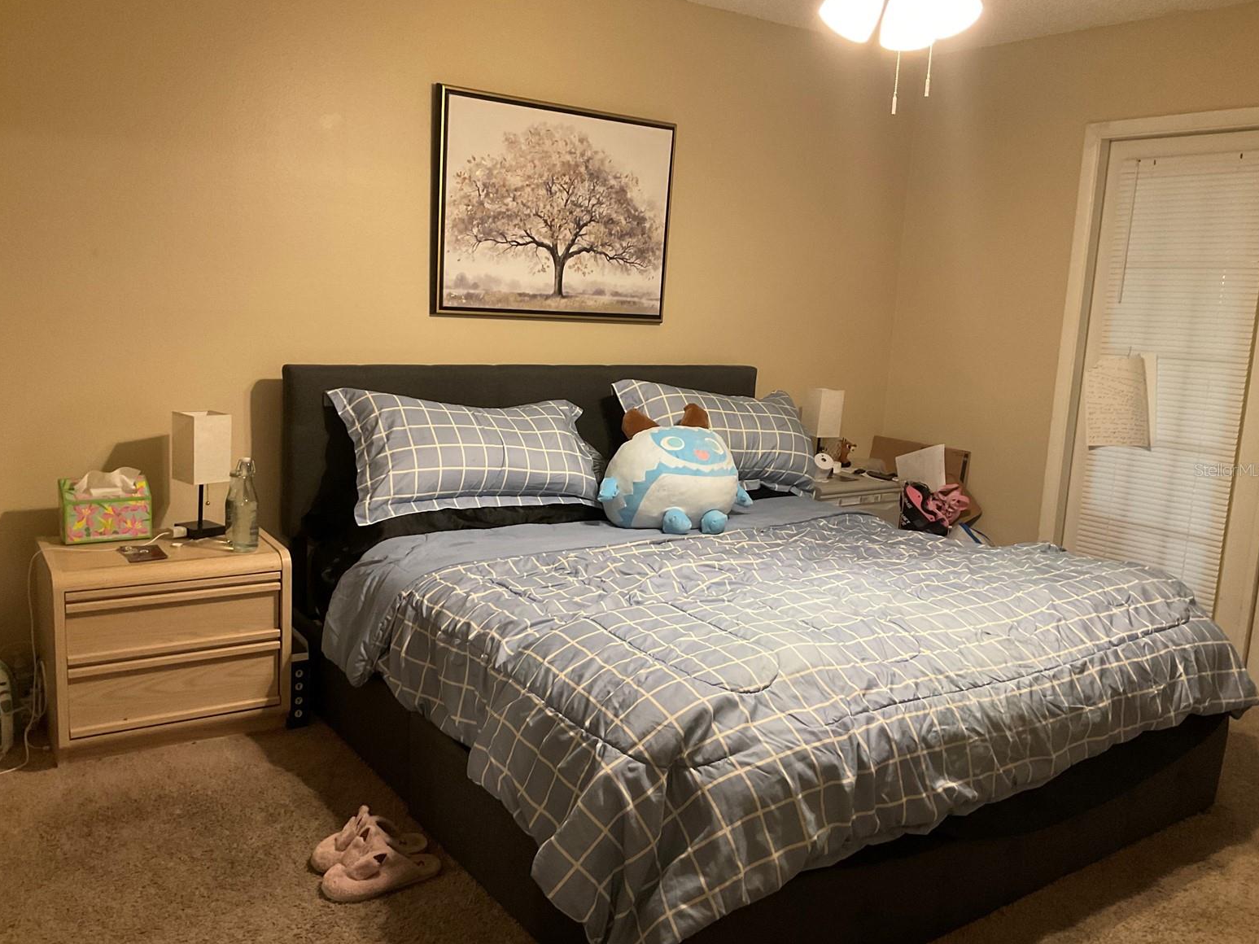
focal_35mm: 30
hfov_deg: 60.0
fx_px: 1091
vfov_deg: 46.8
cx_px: 620
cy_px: 470
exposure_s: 1/40
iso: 200
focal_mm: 3
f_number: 1.8
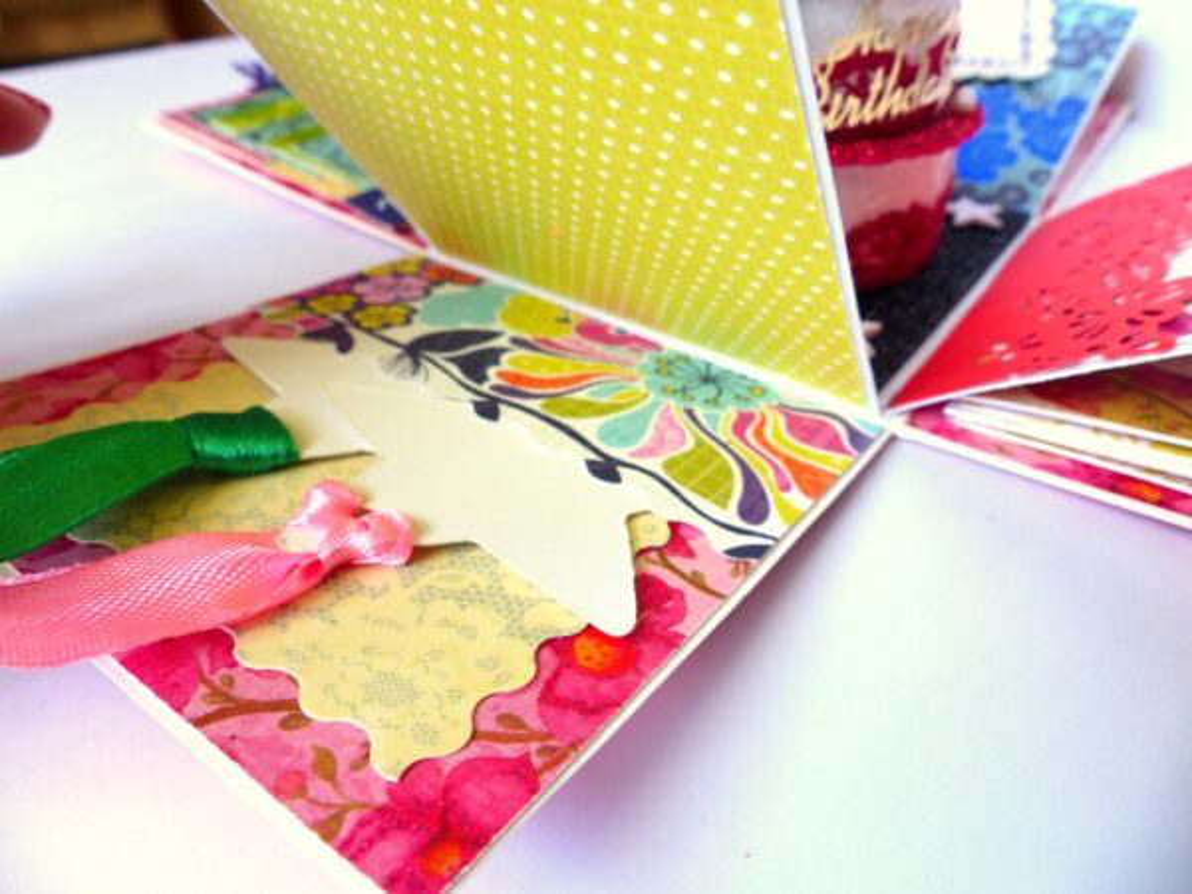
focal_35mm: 25
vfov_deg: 54.9
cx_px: 596
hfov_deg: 69.4
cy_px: 447
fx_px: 861
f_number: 2.8
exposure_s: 1/60
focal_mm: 4.5
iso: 100
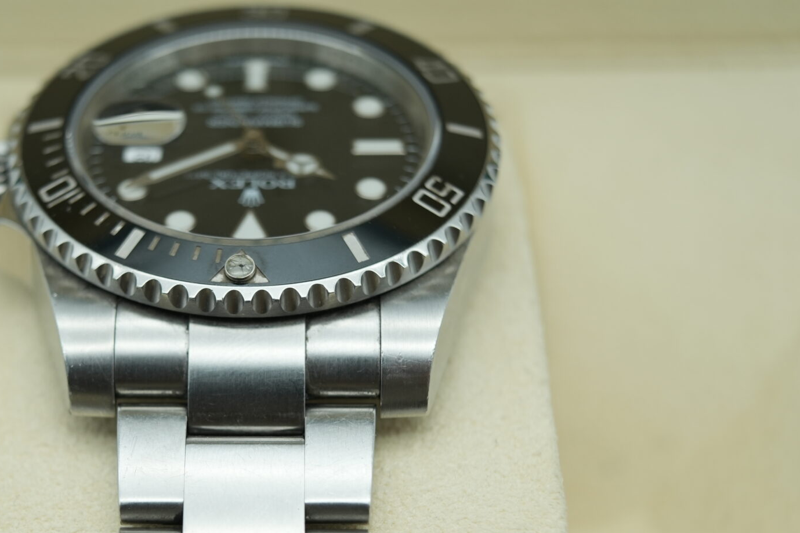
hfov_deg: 30.6
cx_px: 244
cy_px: 398
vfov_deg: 20.8
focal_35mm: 65
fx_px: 1444
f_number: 5
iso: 400
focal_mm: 35
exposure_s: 1/250
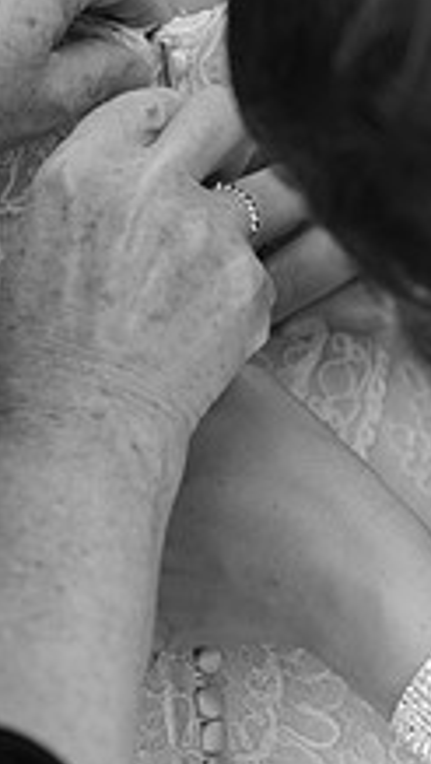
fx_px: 3061
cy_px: 340
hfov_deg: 8.0
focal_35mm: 151
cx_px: 293
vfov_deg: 14.2
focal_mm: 70
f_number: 4.5
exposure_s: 1/60
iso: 1600
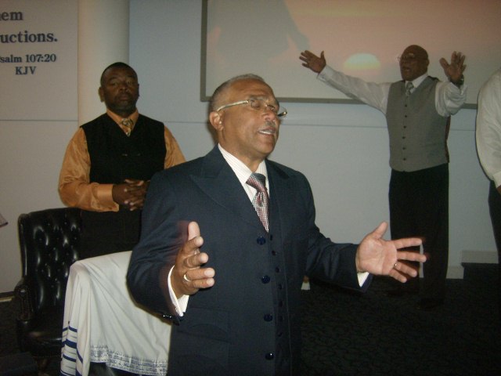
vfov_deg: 39.7
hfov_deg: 51.4
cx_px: 250
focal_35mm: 36
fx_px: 521
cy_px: 188
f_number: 2.8
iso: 200
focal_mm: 6
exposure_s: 1/60
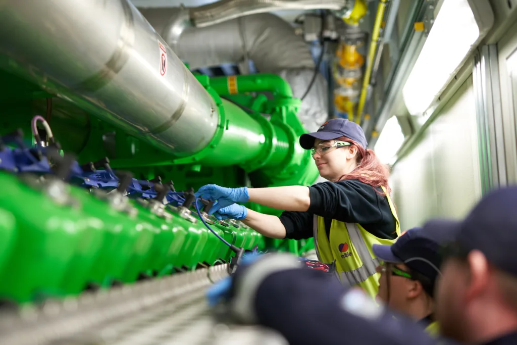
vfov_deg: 27.0
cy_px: 172
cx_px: 258
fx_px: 718
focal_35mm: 50
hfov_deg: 39.6
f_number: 1.8
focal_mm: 50
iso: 640
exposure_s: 1/160
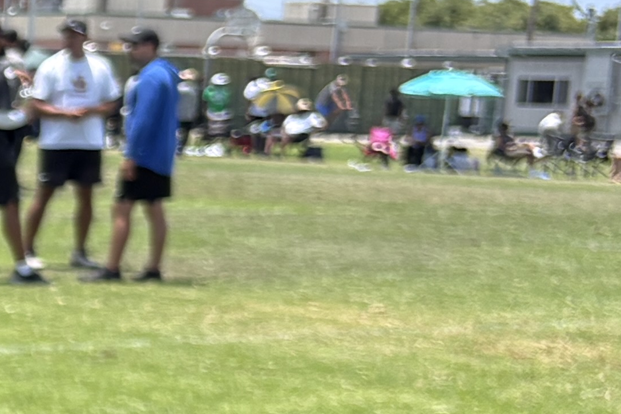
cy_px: 431
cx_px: -647
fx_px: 2449
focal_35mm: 142
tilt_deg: -8.8
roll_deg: -0.9
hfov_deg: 12.6
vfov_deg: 9.6
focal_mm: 5.96
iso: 50
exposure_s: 1/1626
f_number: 1.6
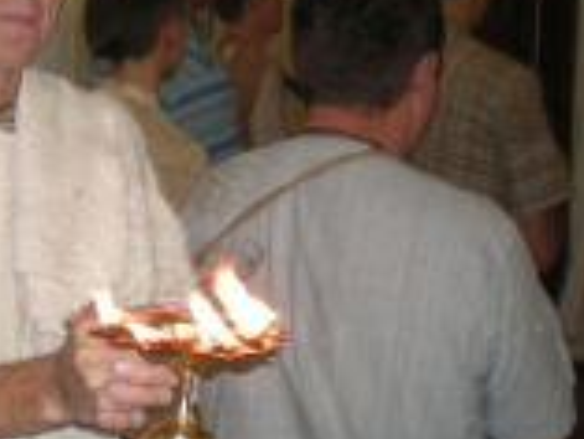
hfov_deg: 19.8
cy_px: 205
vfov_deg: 15.3
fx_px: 1638
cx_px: 41
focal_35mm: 97
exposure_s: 1/30
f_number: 3.1
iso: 64
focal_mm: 6.3
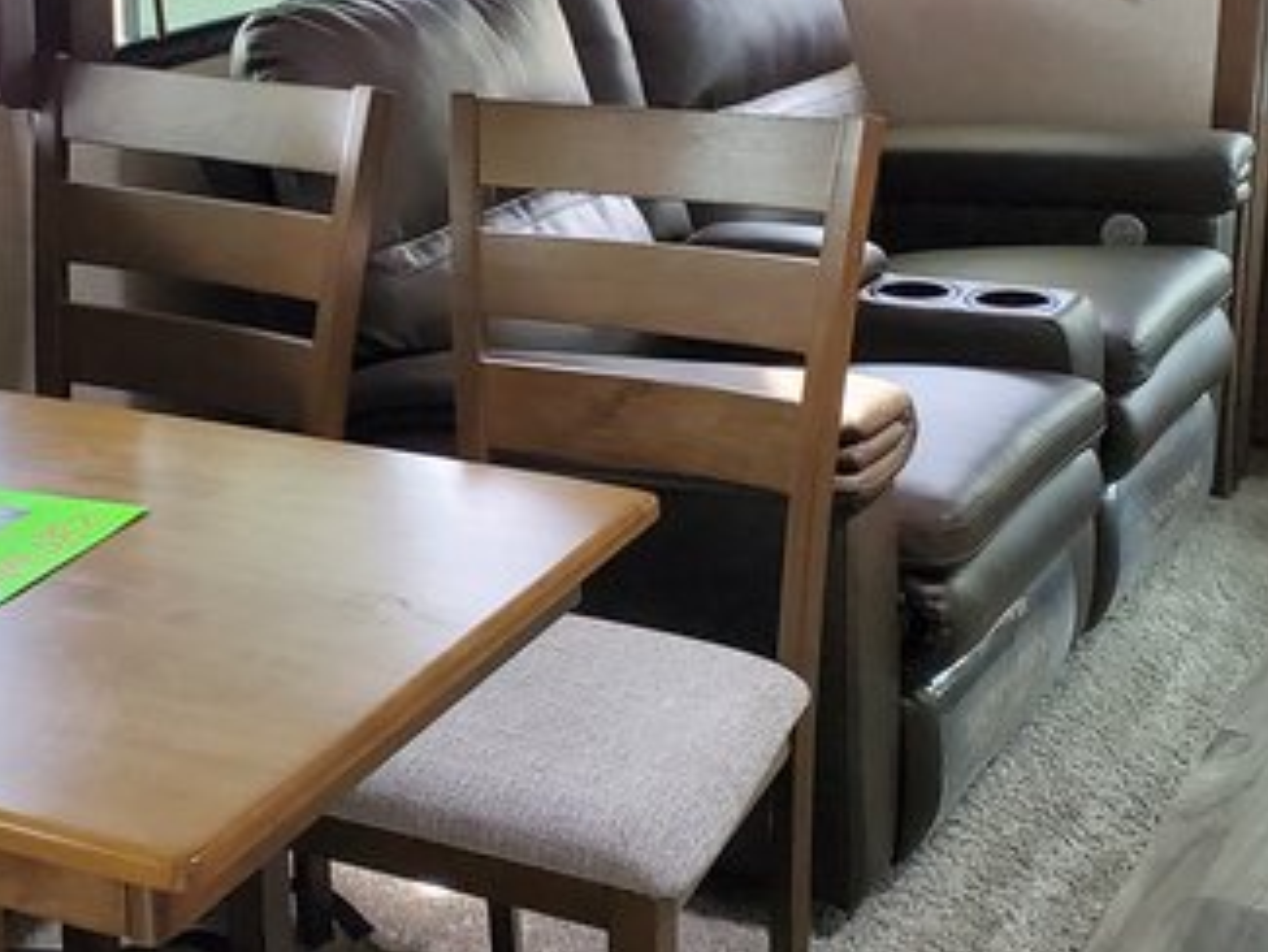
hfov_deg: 30.1
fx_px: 2345
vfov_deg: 22.7
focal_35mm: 64
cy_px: 234
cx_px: 468
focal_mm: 4.3
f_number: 2.4
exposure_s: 1/120
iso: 400
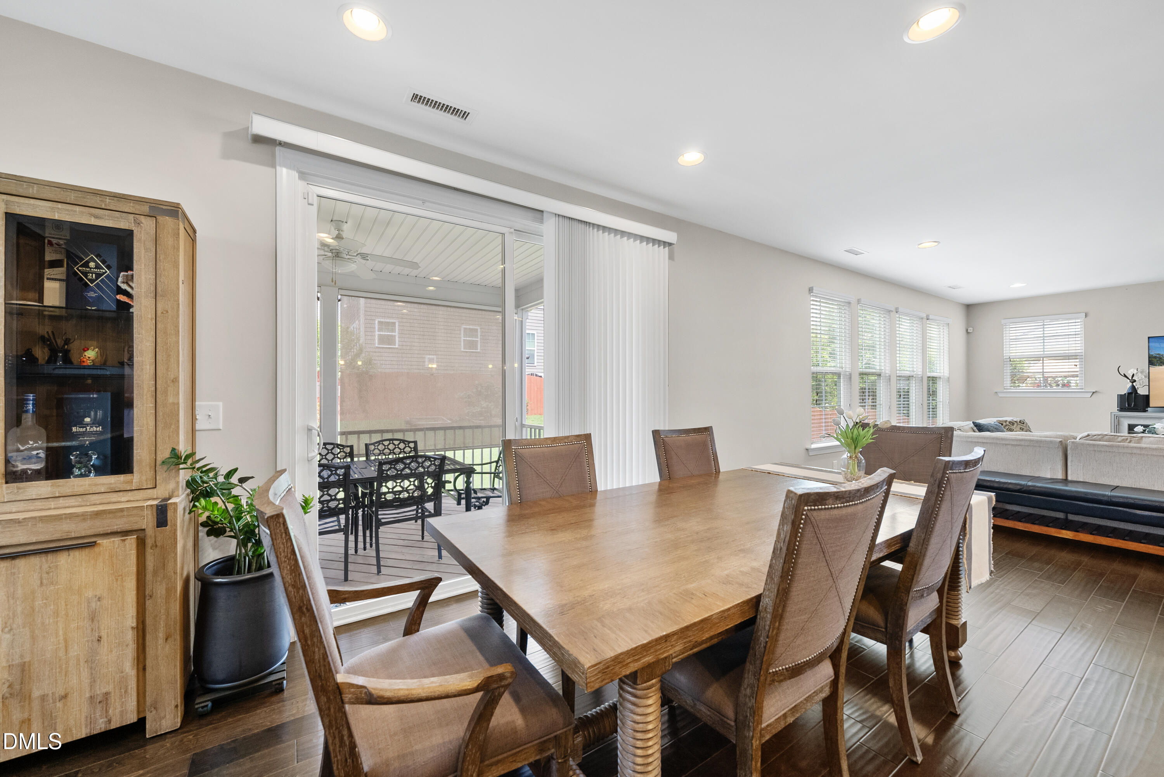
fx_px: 453
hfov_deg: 104.2
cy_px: 388
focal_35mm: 14
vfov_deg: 81.3
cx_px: 582
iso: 800
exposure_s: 1/10
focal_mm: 14
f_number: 7.1
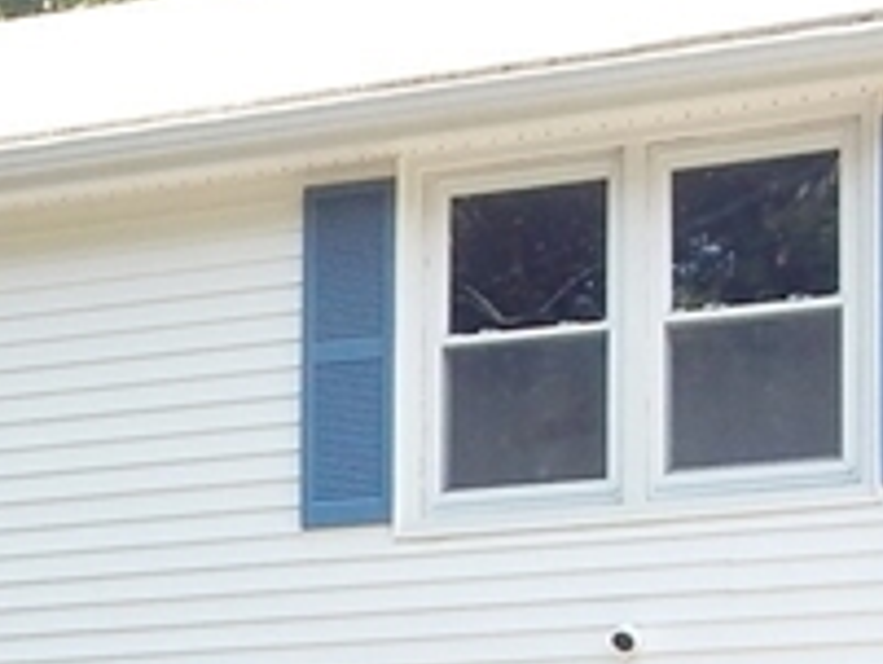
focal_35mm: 158
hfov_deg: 12.0
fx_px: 4033
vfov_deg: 9.1
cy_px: 1033
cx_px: -343
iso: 140
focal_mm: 5.6
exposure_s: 1/250
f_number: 3.2
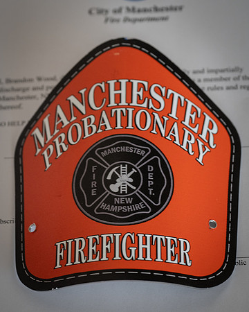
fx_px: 1321
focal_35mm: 143
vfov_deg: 13.4
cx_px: 100
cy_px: 168
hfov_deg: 10.8
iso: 800
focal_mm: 88
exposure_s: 1/160
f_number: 4.5
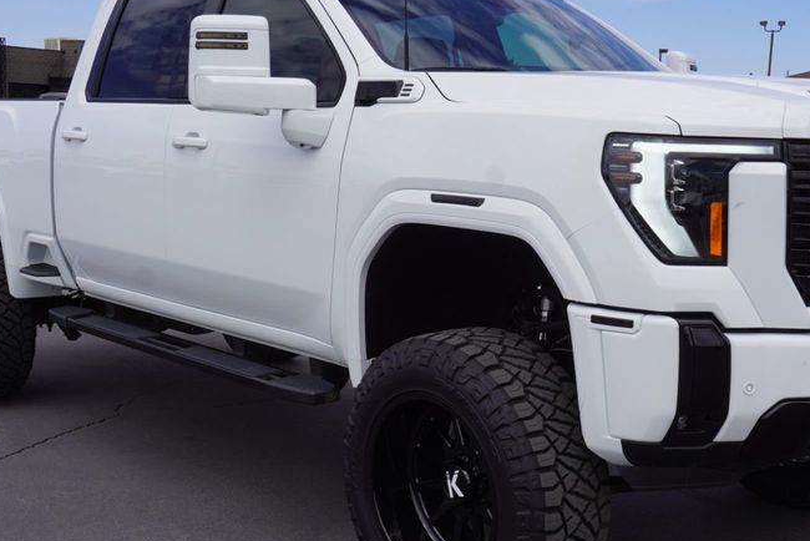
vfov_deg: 26.0
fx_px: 1170
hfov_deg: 38.1
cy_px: 295
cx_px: 442
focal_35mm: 52
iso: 100
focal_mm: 22
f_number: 10
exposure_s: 1/200
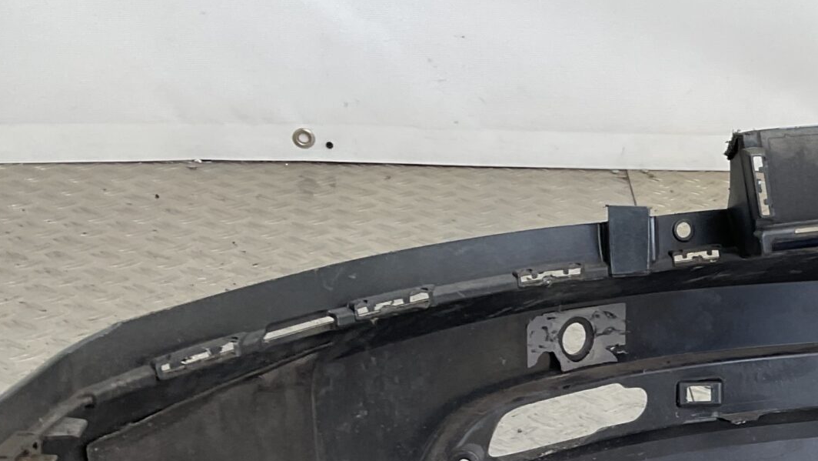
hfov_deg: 26.2
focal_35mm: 76
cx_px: 843
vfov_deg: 15.3
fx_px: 1649
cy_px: 576
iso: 16
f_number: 1.8
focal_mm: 3
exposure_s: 1/118
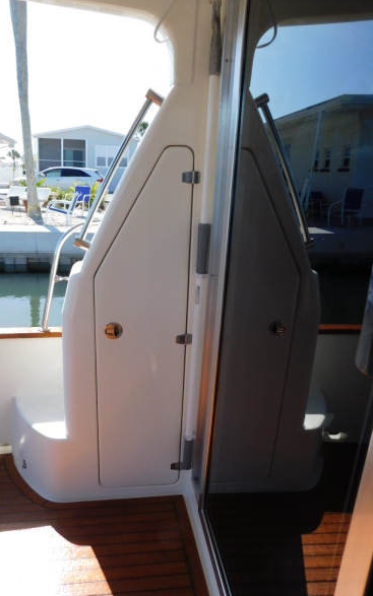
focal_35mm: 26
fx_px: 423
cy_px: 303
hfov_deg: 47.3
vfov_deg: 70.4
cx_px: 146
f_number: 3
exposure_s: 1/800
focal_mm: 4.1
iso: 125
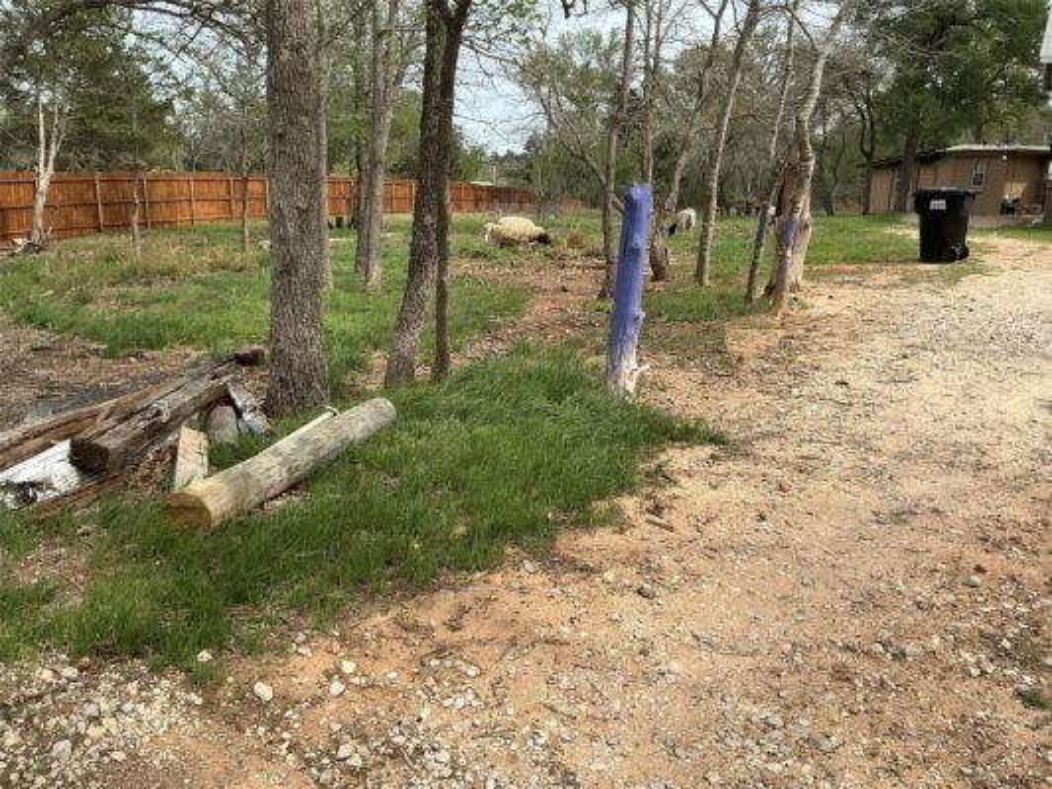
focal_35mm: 28
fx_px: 851
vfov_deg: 49.8
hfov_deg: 63.4
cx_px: 526
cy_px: 394
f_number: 1.8
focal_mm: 3
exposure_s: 1/1076
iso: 25
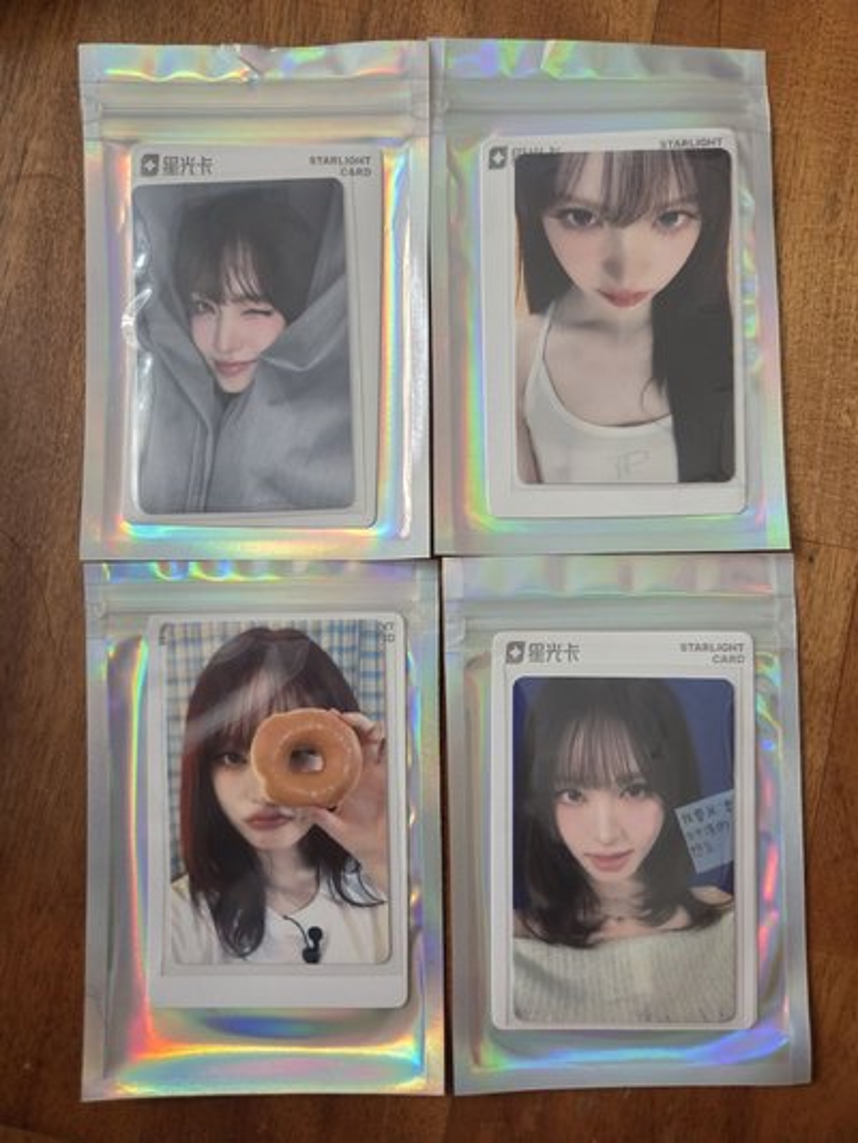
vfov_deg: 73.9
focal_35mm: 23
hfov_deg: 58.9
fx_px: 760
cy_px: 572
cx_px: 429
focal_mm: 5.4
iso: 640
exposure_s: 1/120
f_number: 1.8
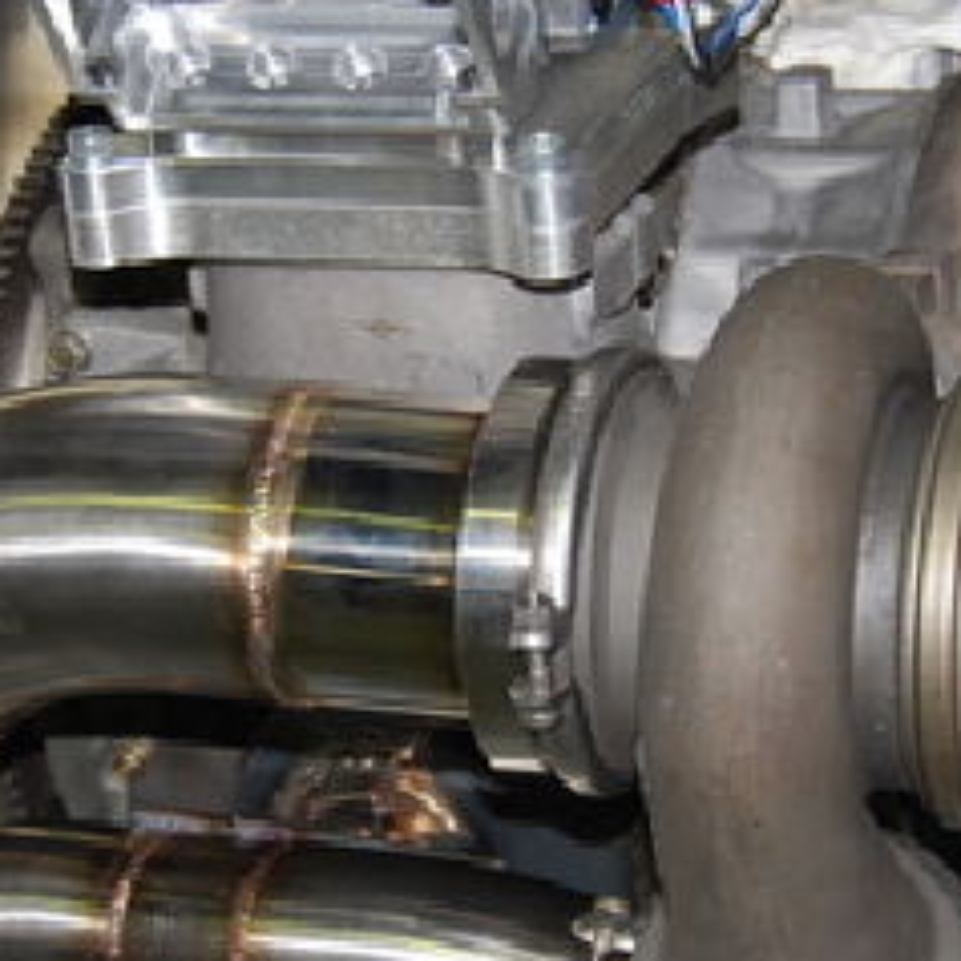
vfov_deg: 13.5
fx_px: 4052
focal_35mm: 129
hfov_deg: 13.5
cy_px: 493
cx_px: 371
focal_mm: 30
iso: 200
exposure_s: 1/60
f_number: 4.2
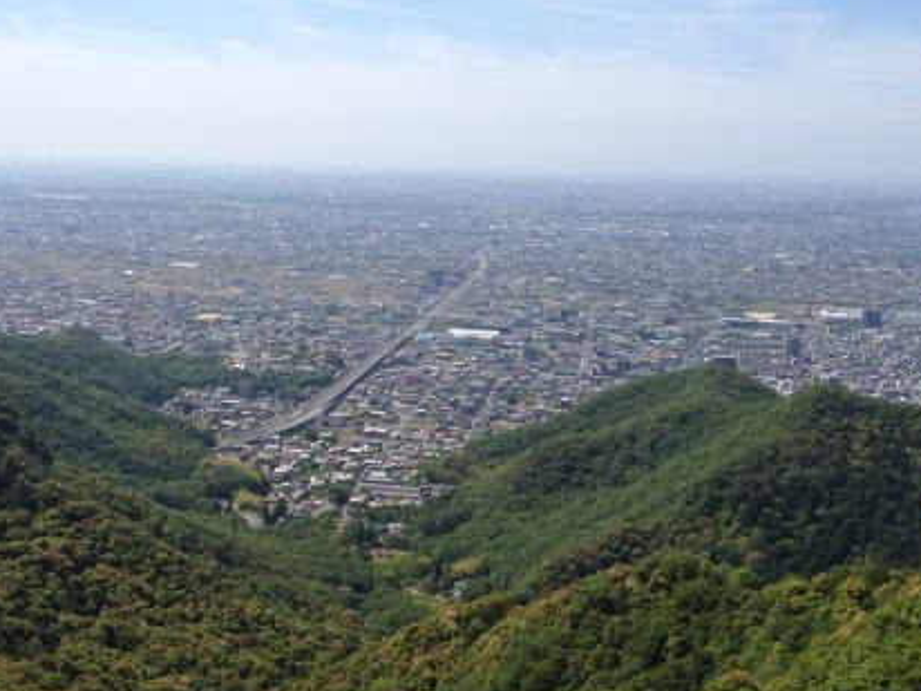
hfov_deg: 37.4
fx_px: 1357
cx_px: 373
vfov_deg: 28.4
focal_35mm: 51
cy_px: 253
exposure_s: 1/1972
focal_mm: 4.28
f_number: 2.4
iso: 50
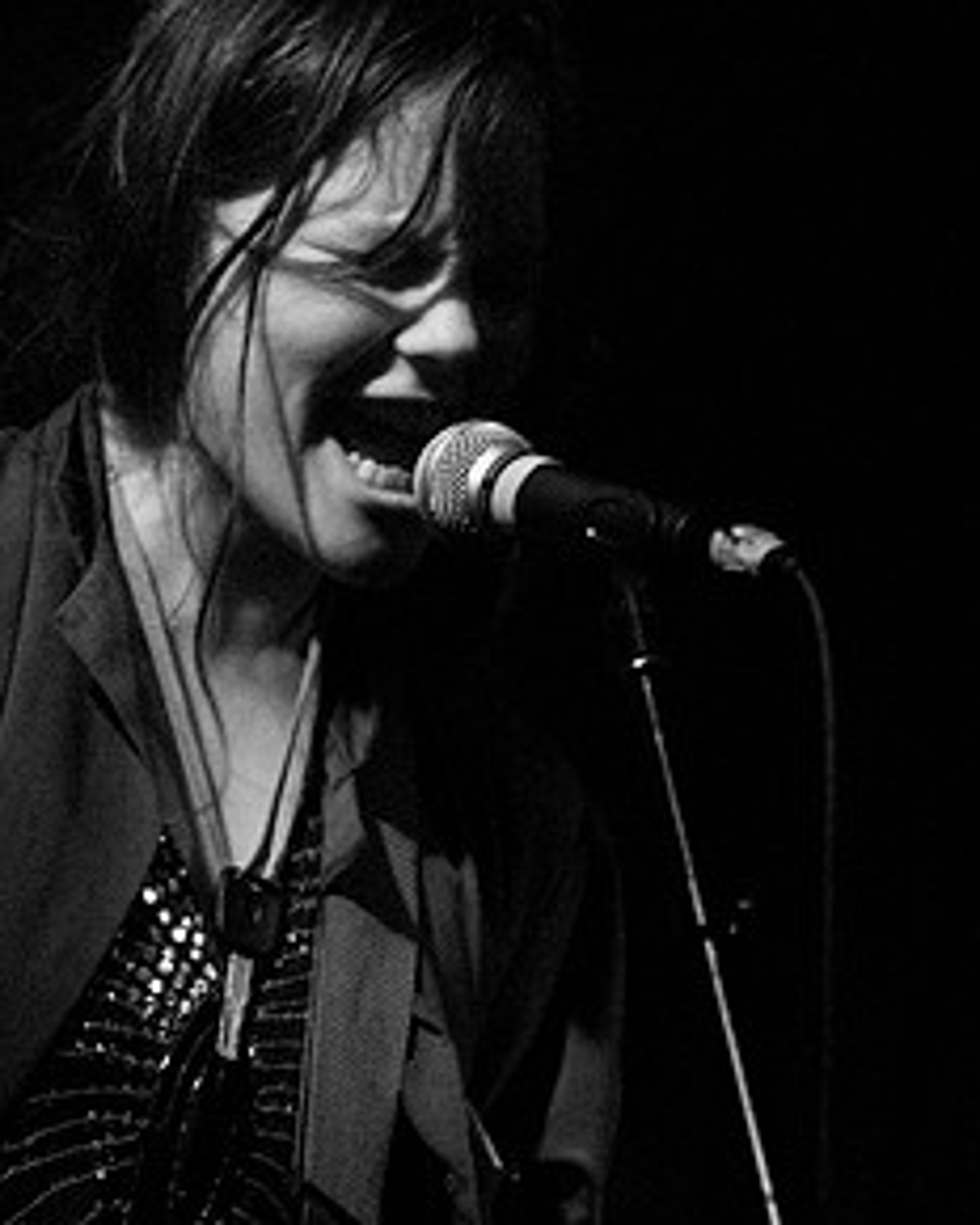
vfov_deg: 12.6
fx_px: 5547
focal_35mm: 153
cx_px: 378
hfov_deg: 10.1
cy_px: 942
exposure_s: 1/100
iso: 1600
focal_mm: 70
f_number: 3.2
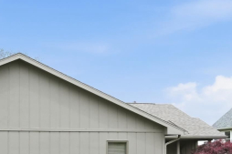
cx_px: 69
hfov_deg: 30.0
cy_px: 158
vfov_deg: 19.8
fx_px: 428
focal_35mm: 66
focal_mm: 15
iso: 1600
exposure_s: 1/4000
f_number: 4
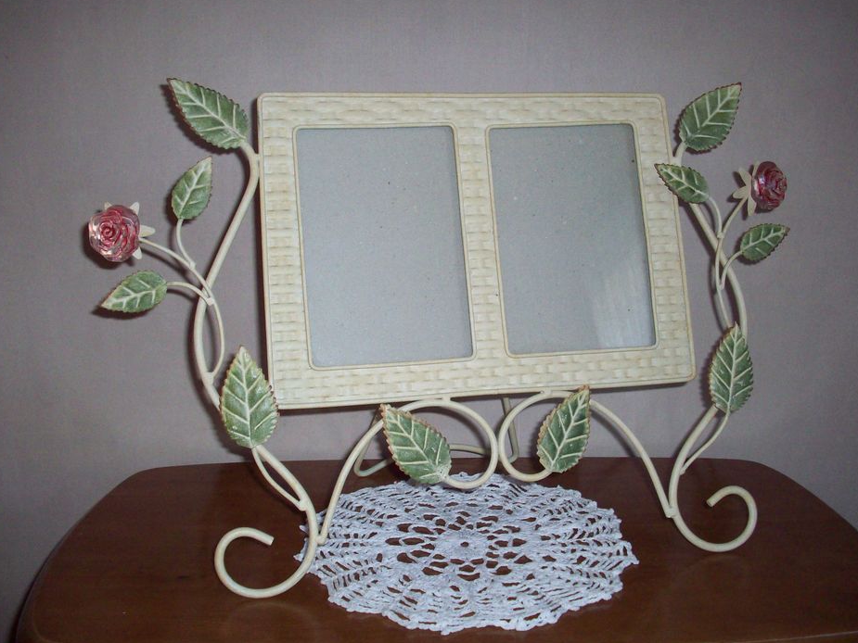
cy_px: 341
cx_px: 438
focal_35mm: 40
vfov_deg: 36.0
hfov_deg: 46.8
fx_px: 992
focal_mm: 6.2
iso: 160
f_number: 2.8
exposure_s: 1/45
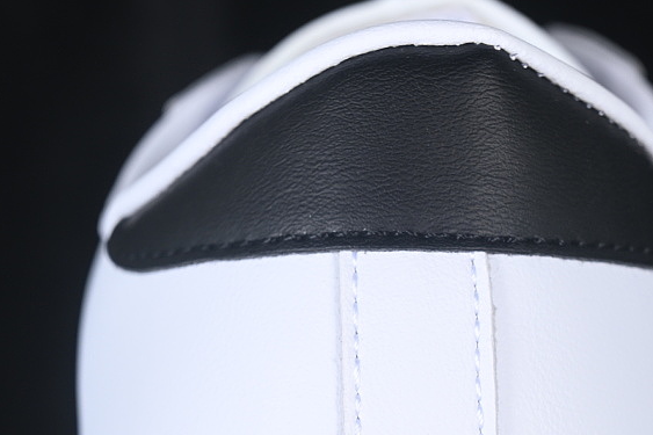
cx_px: 378
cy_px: 407
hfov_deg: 14.2
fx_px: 2611
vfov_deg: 9.5
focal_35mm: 144
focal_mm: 50
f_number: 7.1
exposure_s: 1/80
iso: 160
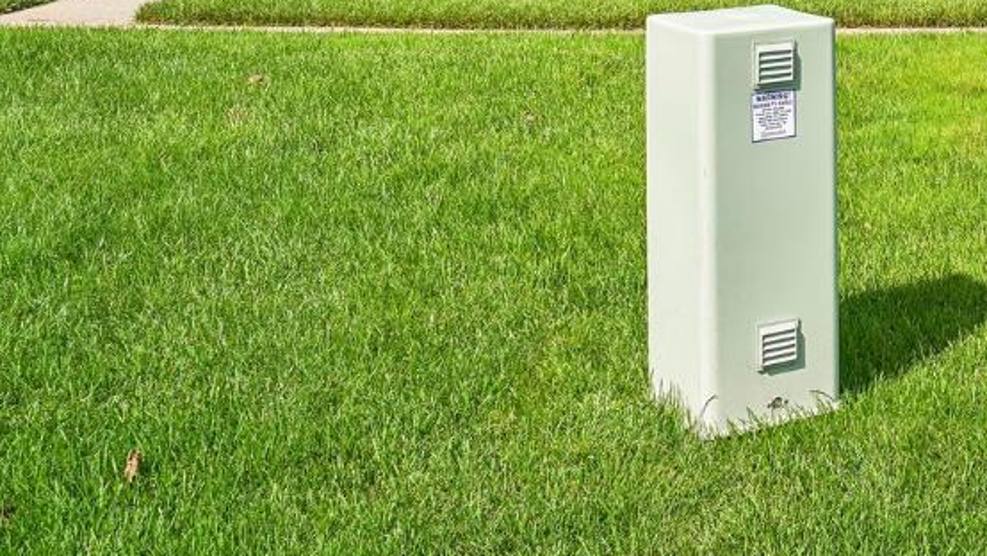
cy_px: -190
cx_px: 1056
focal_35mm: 68
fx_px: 1780
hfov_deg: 28.5
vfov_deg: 16.6
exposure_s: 1/320
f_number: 8
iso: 100
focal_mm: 24
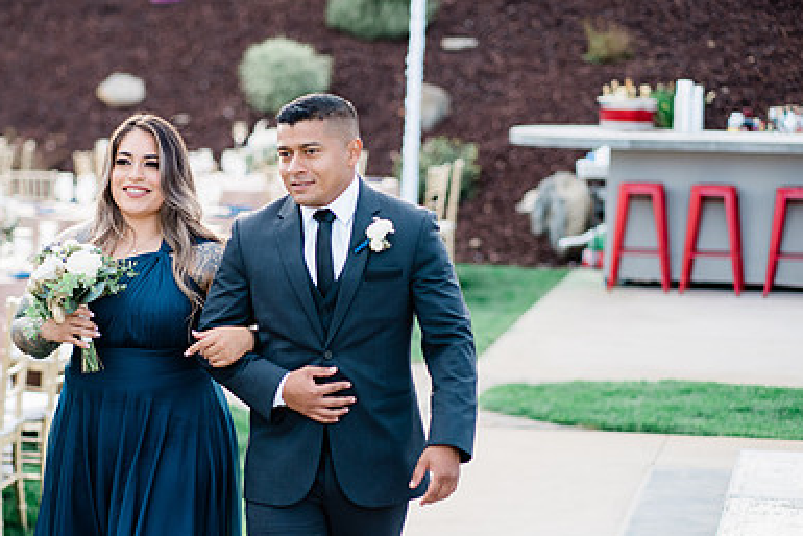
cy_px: 368
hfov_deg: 16.0
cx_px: 261
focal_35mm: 128
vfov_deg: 10.7
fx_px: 2856
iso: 160
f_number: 2.2
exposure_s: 1/640
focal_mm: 85
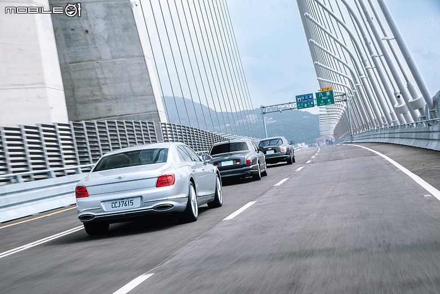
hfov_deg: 27.0
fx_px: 917
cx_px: 220
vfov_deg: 18.2
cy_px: 147
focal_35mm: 75
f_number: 5.6
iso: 100
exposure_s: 1/40
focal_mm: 75
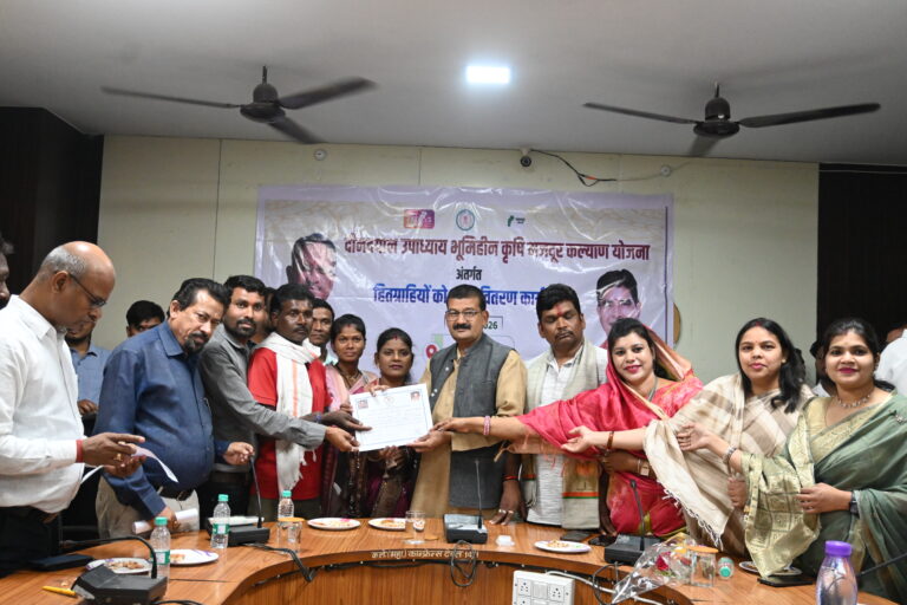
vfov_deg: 36.2
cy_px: 302
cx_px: 454
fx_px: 926
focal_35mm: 37
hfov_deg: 52.2
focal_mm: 24.5
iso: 3200
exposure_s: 1/125
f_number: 4.2
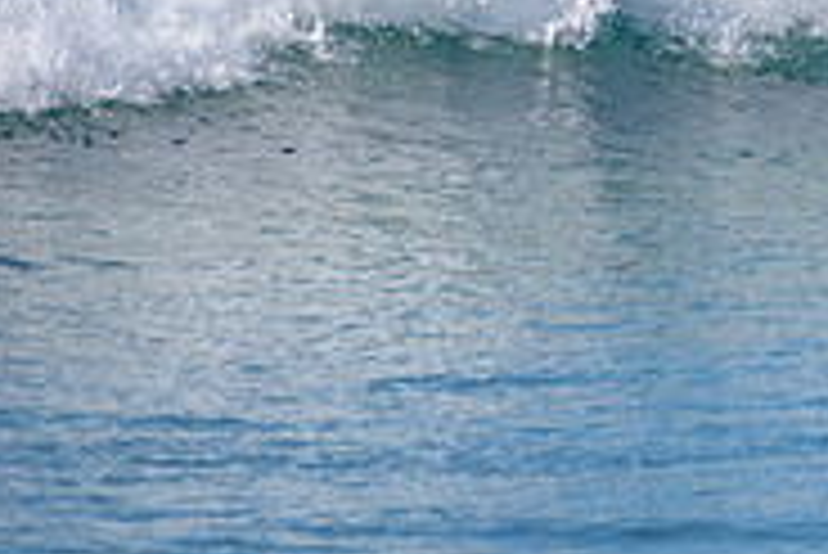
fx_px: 36275
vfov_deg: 0.9
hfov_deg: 1.3
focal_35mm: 1576
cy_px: -232
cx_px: 1278
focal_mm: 500
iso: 180
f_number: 5.6
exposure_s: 1/2000
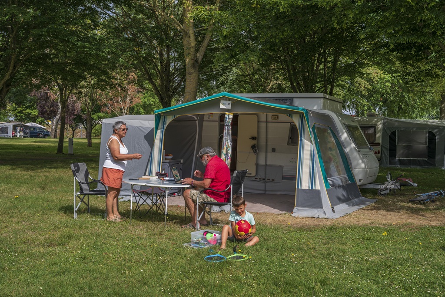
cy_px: 148
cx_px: 222
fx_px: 519
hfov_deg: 46.4
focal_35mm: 42
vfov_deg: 31.9
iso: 100
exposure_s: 1/640
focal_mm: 42
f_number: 5
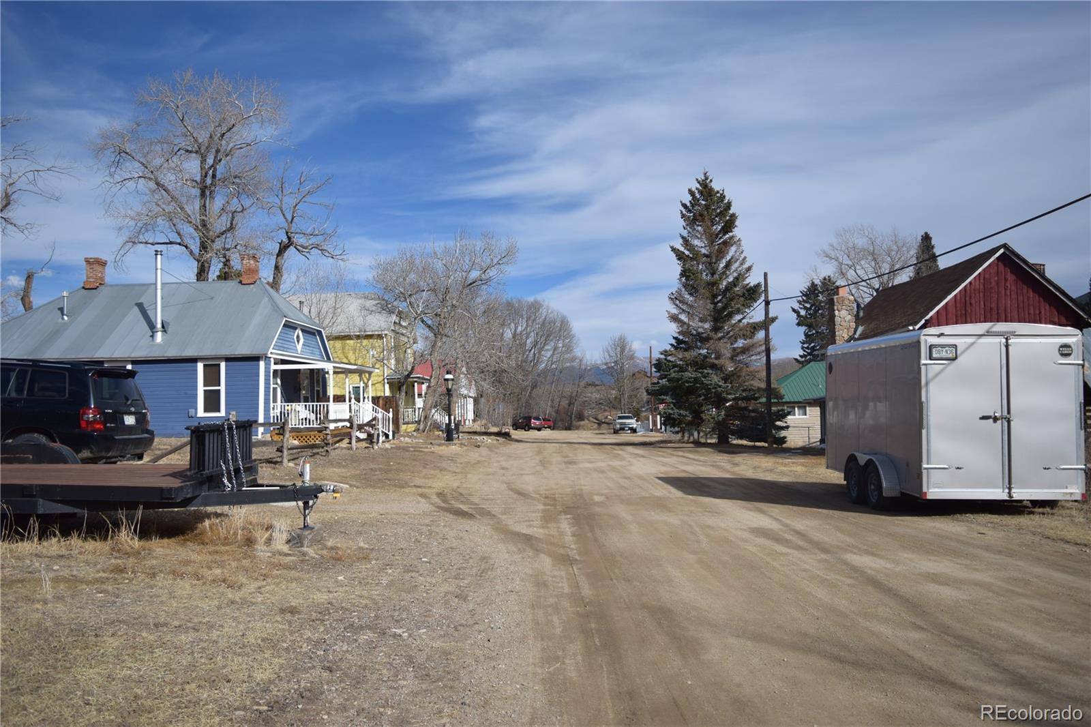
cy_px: 364
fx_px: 818
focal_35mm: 27
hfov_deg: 67.4
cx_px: 546
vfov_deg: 47.9
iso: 200
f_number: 3.5
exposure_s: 1/3200
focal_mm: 18
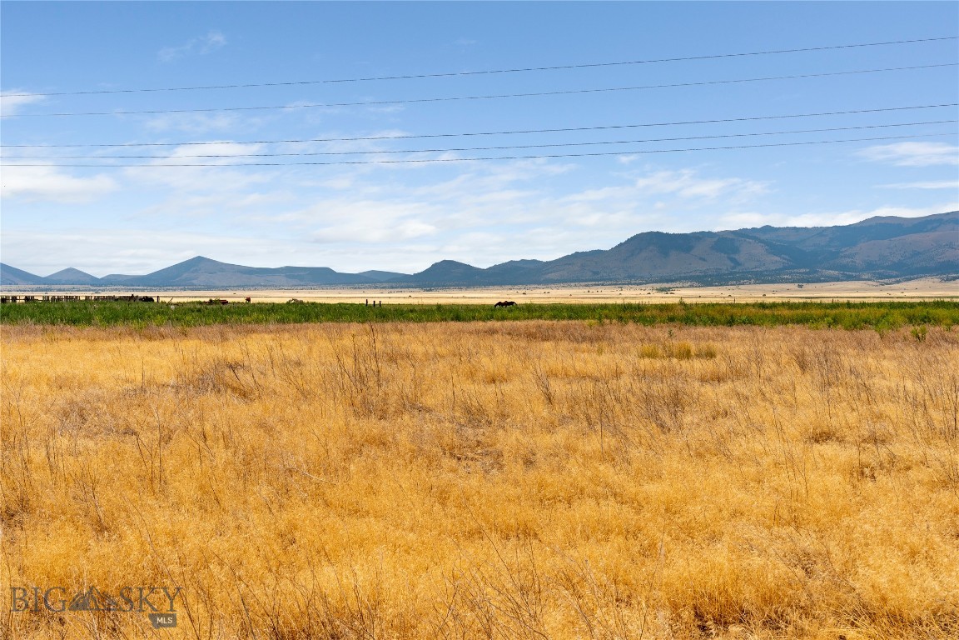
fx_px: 932
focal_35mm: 35
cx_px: 480
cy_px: 320
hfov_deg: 54.4
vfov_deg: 37.9
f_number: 10
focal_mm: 35
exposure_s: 1/160
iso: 100
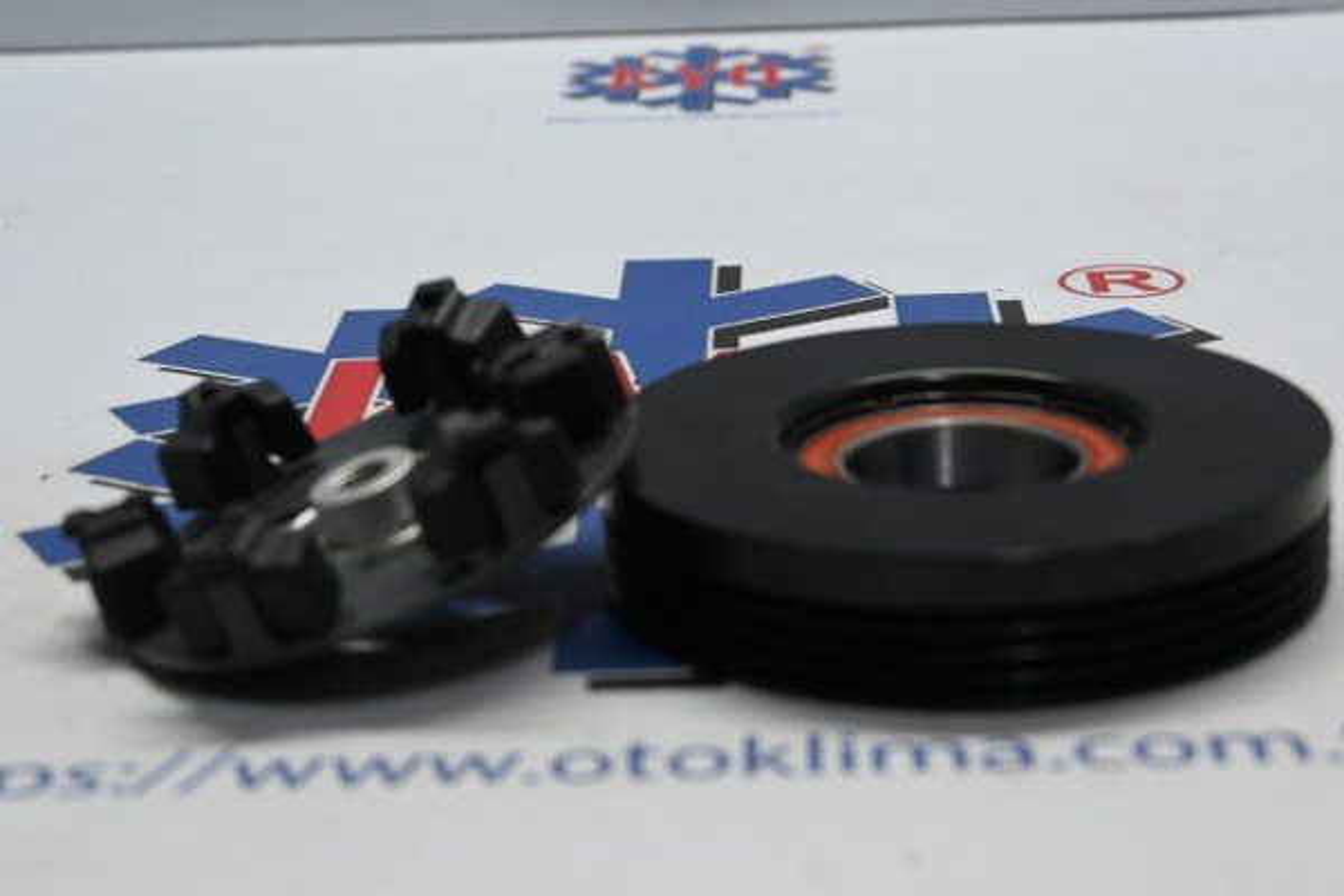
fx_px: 2800
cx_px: 672
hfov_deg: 27.0
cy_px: 448
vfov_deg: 18.2
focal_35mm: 75
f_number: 6.3
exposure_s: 1/80
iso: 1100
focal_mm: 50
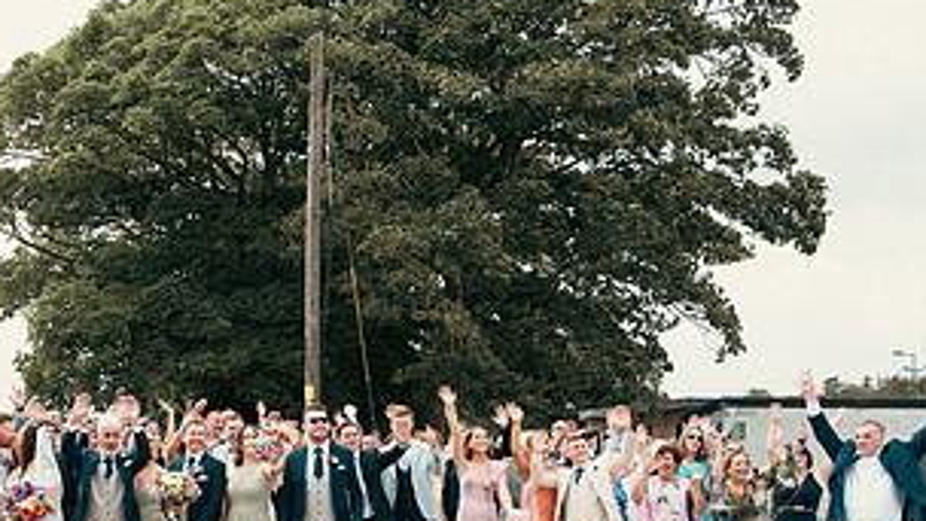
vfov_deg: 21.7
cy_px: 471
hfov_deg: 36.4
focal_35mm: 54
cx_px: 116
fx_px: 1326
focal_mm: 27
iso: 125
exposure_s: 1/250
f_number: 5
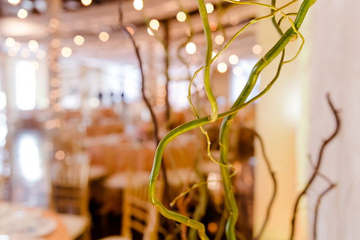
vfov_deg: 37.0
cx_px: 212
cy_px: 117
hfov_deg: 53.0
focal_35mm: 36
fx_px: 359
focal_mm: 29
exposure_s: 1/160
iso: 2000
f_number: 2.8
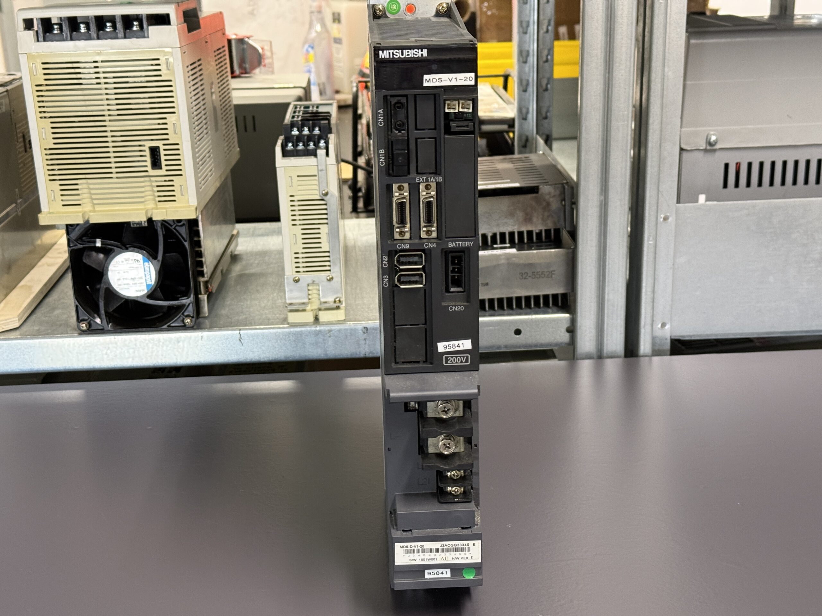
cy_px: 308
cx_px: 411
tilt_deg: -18.2
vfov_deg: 30.3
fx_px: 1140
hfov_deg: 39.7
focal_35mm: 48
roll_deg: +2.0
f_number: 1.78
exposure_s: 1/33
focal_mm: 6.76
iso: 200
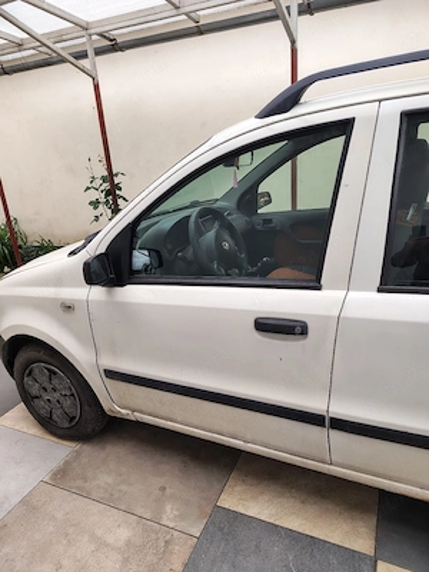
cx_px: 214
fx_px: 397
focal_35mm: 24
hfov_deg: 56.8
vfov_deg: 71.6
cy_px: 286
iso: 108
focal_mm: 5.56
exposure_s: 1/270
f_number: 1.8
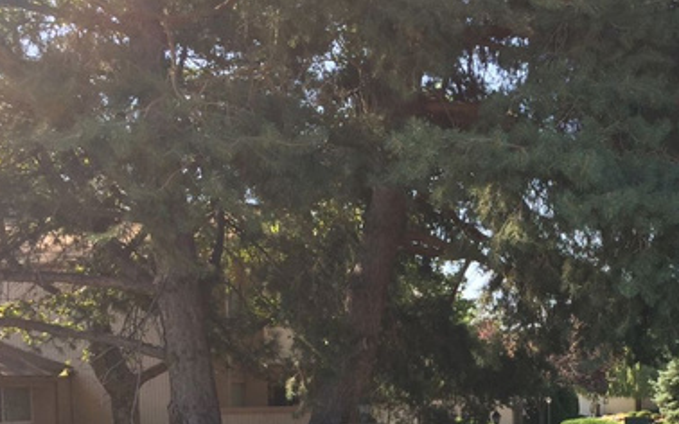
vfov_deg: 23.8
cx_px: 481
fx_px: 962
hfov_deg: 38.2
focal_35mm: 52
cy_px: 426
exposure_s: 1/460
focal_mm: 4.15
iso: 32
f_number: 2.2
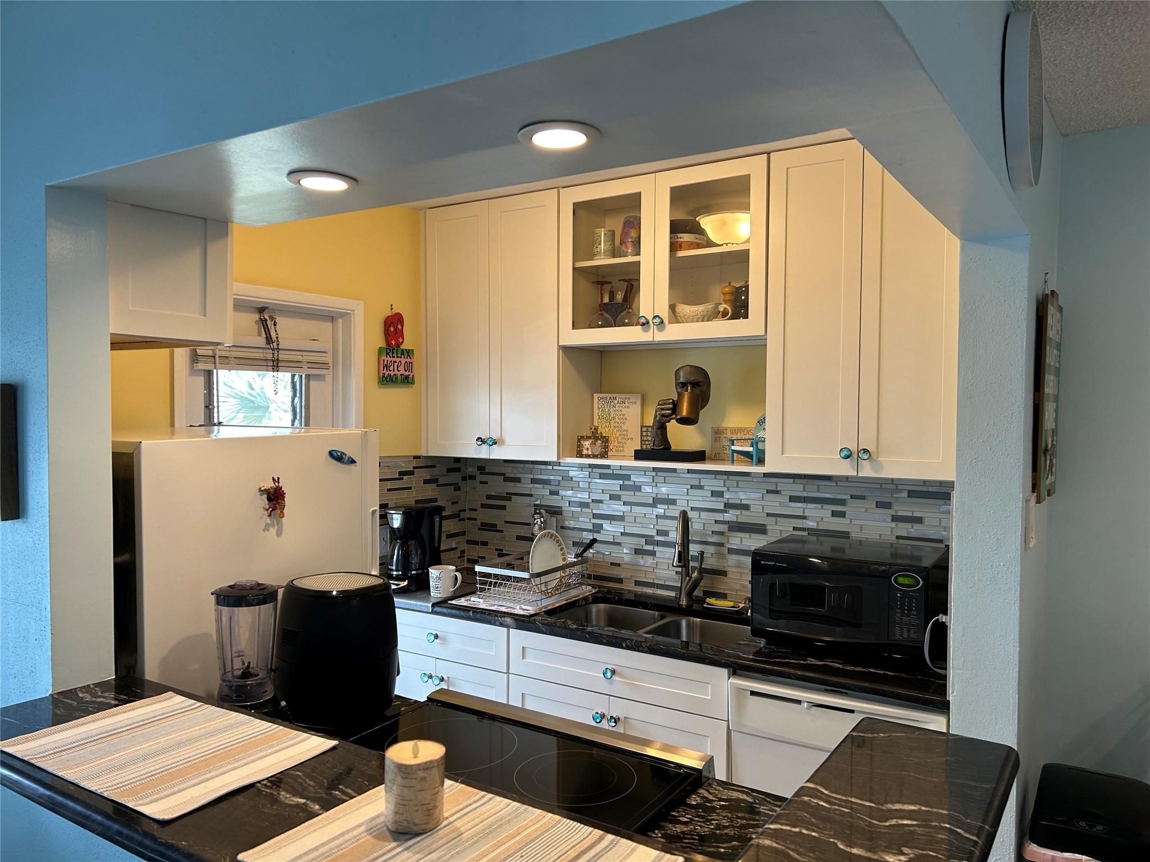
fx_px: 864
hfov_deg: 67.3
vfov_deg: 53.1
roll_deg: -0.8
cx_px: 575
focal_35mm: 26
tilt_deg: -1.1
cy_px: 431
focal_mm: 5.7
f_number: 1.5
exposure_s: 1/120
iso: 80
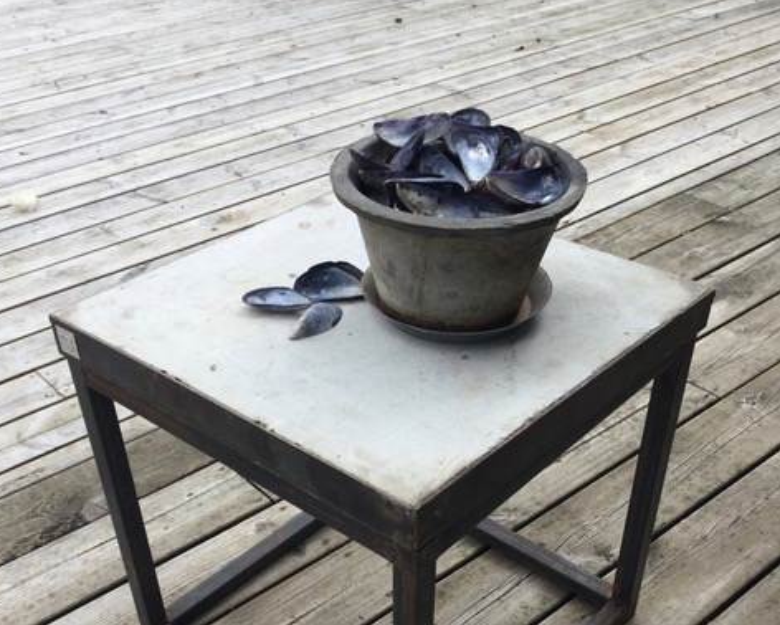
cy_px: 494
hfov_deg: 44.8
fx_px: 947
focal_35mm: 41
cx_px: 385
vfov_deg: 35.4
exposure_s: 1/466
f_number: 2.4
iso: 25
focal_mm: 3.3
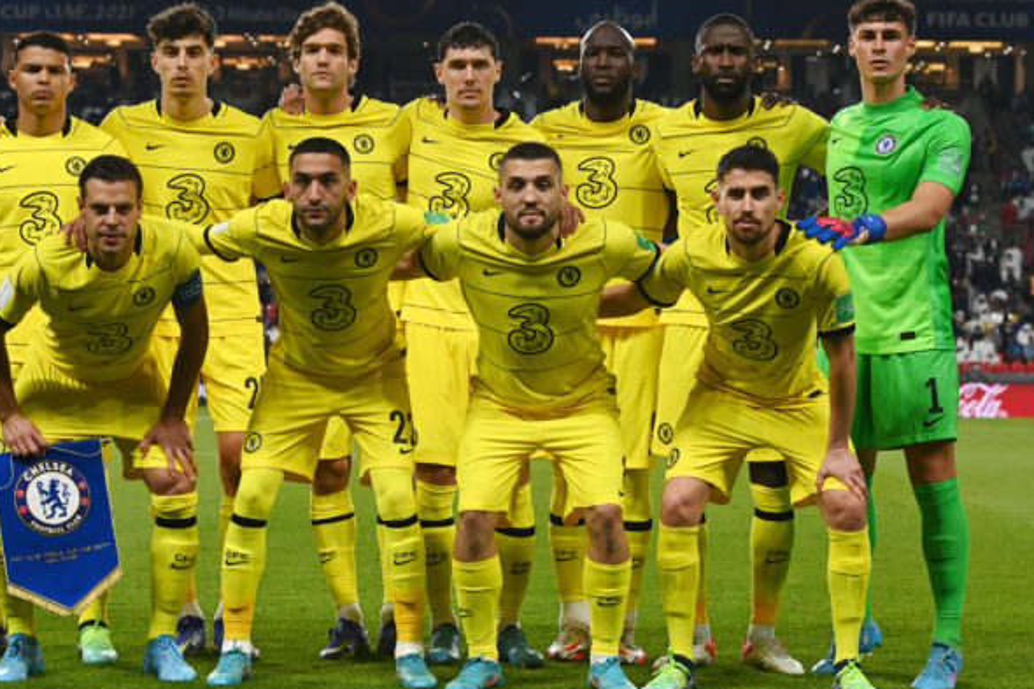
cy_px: 312
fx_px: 2555
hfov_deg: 22.9
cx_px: 478
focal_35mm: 89
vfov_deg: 15.3
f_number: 5.6
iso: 1600
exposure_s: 1/1000
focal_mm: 70
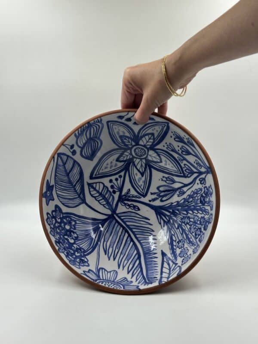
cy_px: 172
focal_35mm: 48
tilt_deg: -14.2
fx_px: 477
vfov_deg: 39.7
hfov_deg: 30.3
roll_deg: -0.8
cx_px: 129
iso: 64
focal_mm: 6.86
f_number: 1.78
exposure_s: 1/176
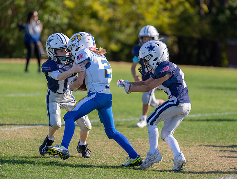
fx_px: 1768
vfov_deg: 5.8
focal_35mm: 257
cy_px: 82
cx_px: 119
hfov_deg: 7.7
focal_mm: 200
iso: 100
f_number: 2.8
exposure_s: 1/1600
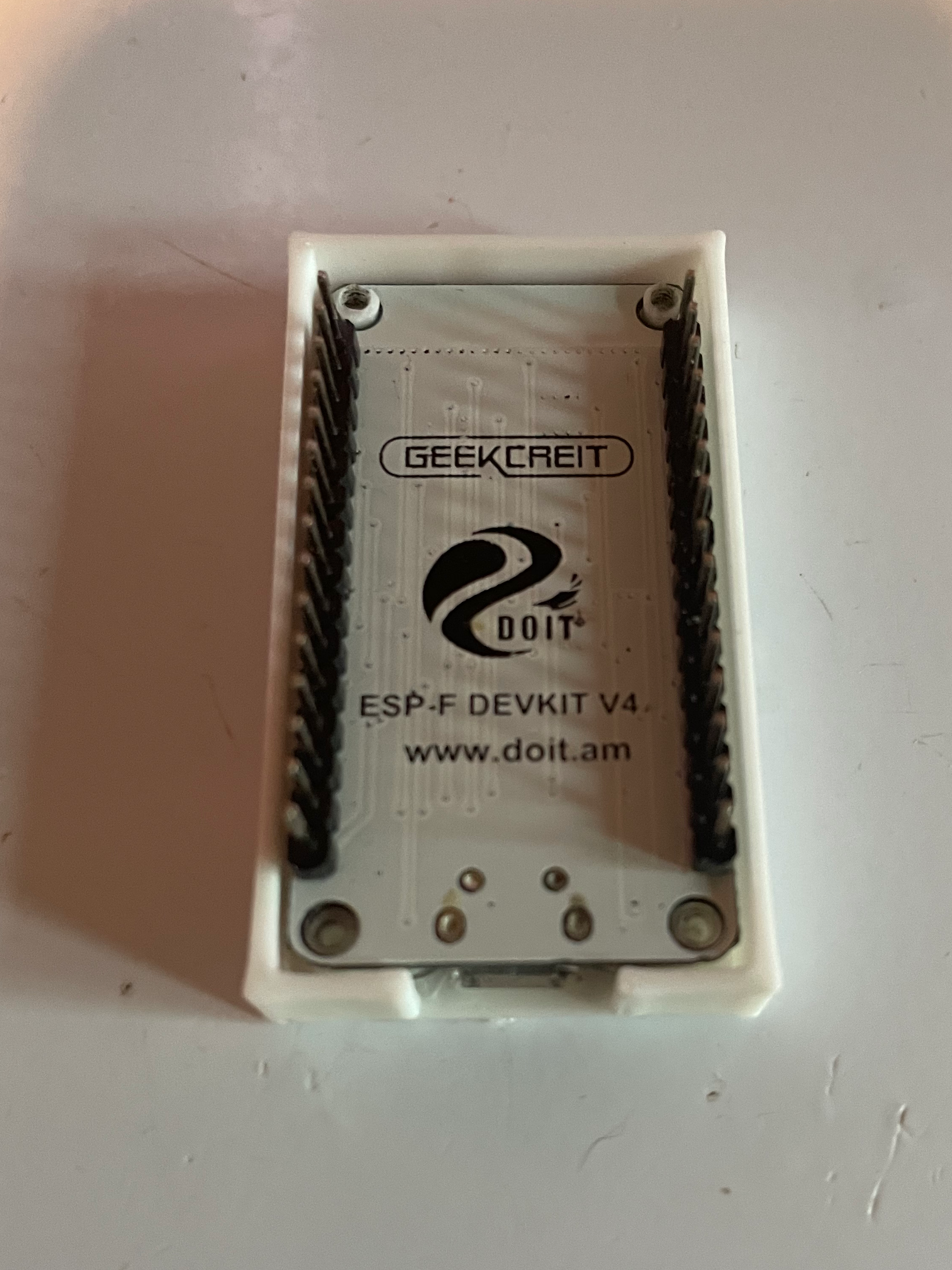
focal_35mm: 35
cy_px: 751
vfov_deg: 52.3
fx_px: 1284
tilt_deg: -68.6
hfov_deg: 40.6
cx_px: 542
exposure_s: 1/60
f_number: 1.6
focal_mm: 4.2
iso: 400
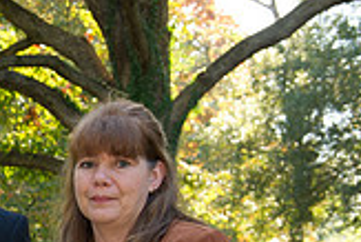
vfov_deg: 9.4
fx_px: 1425
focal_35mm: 142
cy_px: 366
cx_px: -213
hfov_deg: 13.4
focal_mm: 40
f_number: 5.6
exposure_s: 1/200
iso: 500
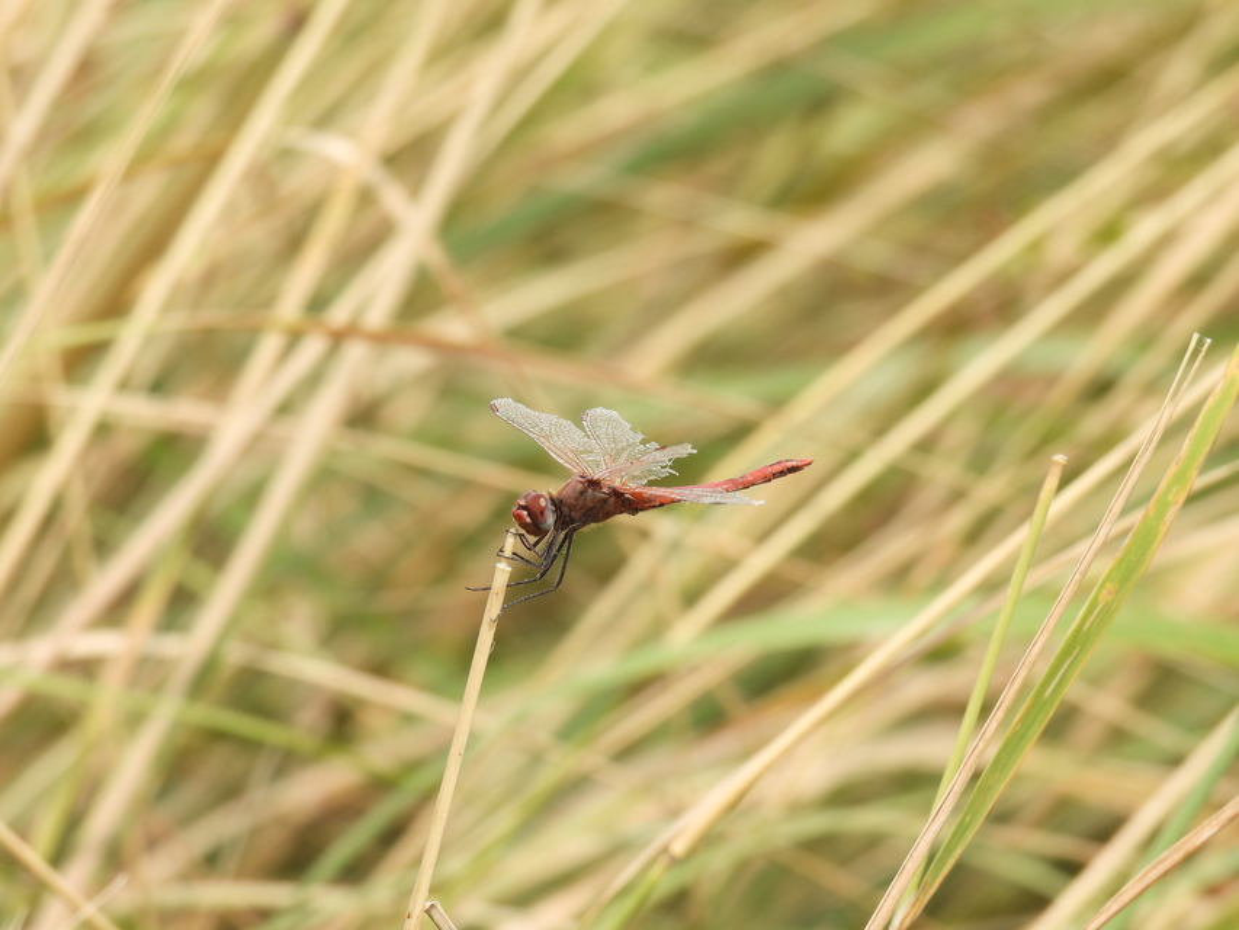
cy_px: 465
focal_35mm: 450
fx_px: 16109
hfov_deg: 4.4
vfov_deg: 3.3
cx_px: 620
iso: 100
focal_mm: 80.3
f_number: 5.6
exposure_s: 1/320
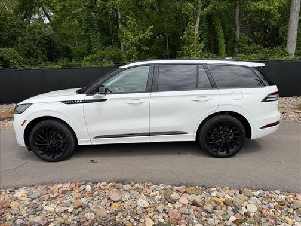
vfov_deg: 56.8
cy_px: 113
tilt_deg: -12.1
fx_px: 209
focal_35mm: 24
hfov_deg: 71.6
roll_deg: +1.5
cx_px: 150
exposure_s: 1/5714
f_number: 1.78
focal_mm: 6.76
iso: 80
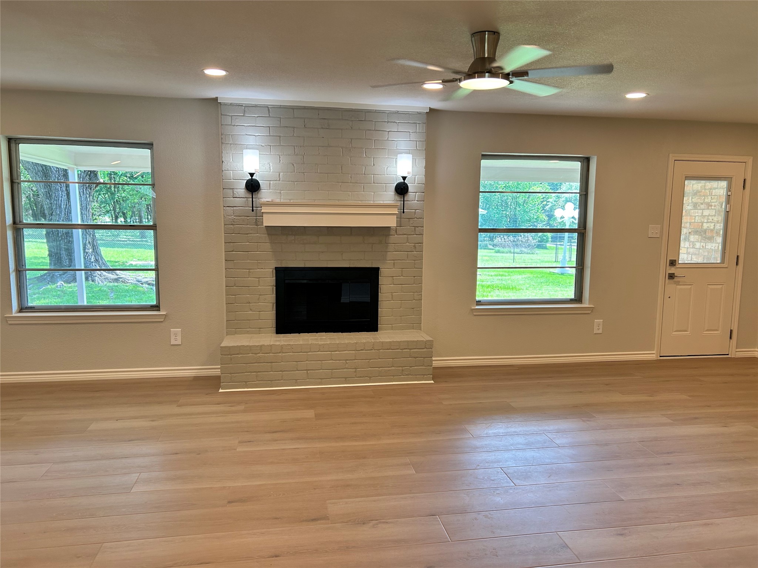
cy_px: 284
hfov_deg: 67.3
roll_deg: +0.0
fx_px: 569
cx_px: 379
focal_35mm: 26
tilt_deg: -7.2
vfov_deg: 53.1
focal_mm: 5.7
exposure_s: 1/120
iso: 64
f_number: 1.5
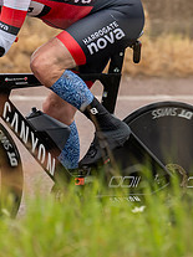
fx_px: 4376
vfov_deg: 3.4
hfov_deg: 2.5
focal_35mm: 588
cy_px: 29
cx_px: 28
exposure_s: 1/1000
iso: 500
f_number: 3.5
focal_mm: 194
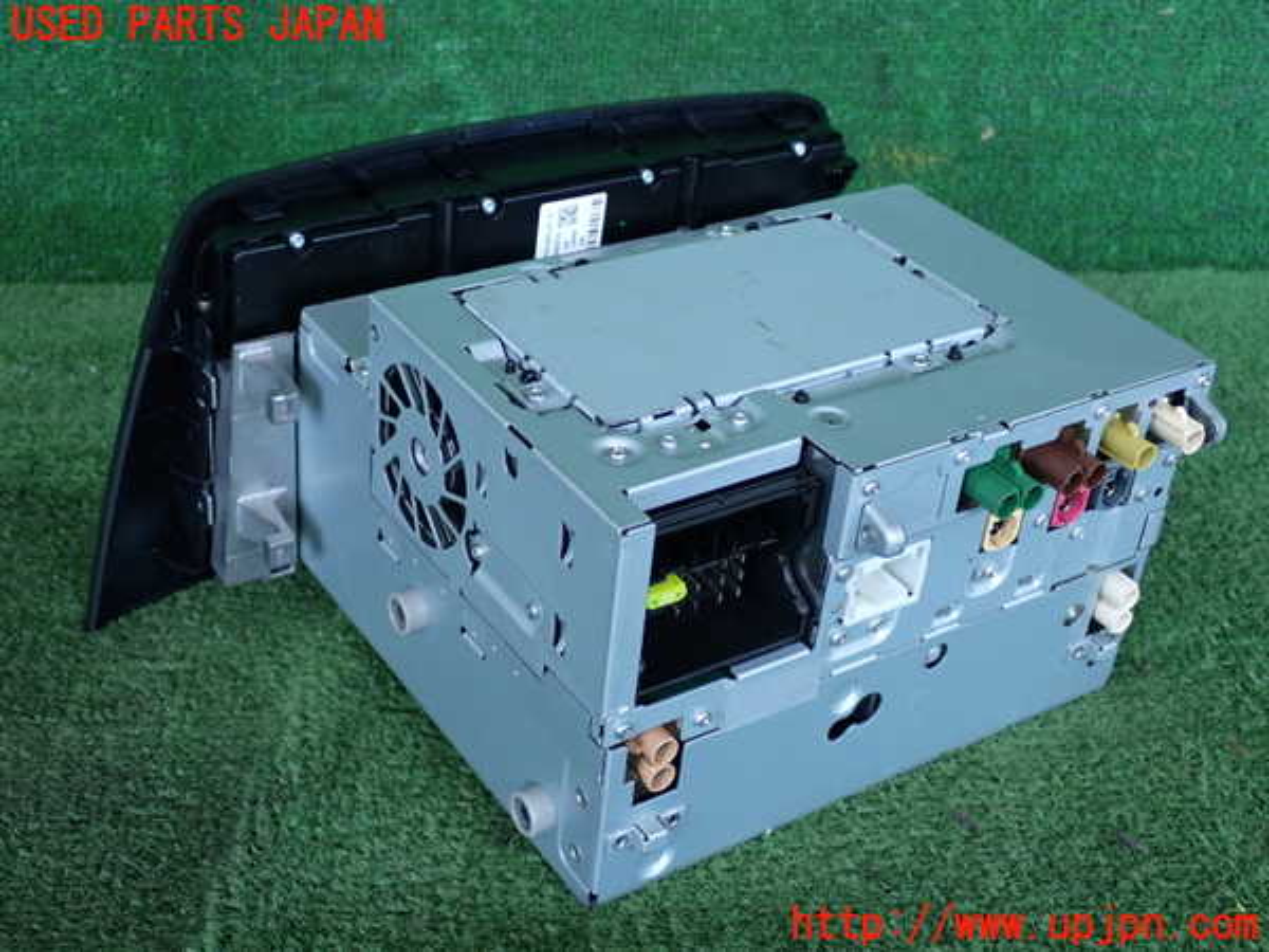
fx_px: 1723
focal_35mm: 47
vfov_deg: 30.9
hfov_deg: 40.4
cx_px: 634
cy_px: 476
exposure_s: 1/125
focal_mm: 8.4
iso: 320
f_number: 3.1
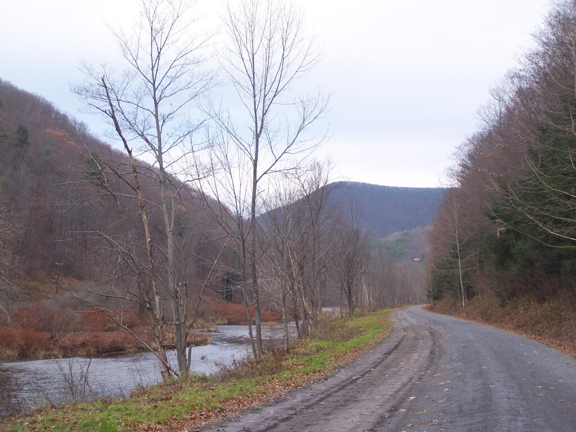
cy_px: 216
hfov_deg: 32.7
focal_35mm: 59
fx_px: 982
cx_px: 288
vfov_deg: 24.8
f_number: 3.1
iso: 100
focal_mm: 9.8
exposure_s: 1/125
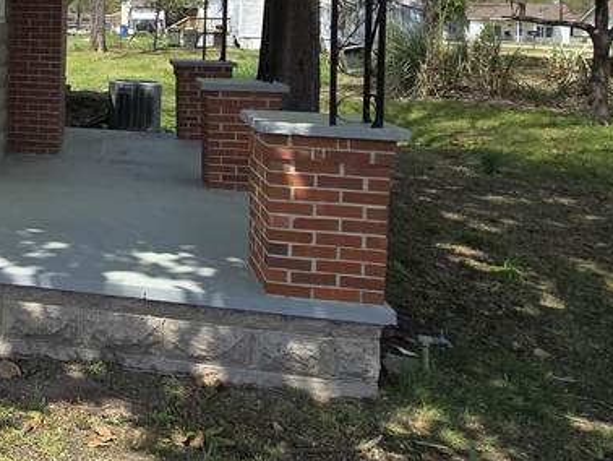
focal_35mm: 44
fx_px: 780
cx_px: -133
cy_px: 23
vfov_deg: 31.0
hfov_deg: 34.1
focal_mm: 2.2
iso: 50
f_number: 2.2
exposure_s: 1/1941
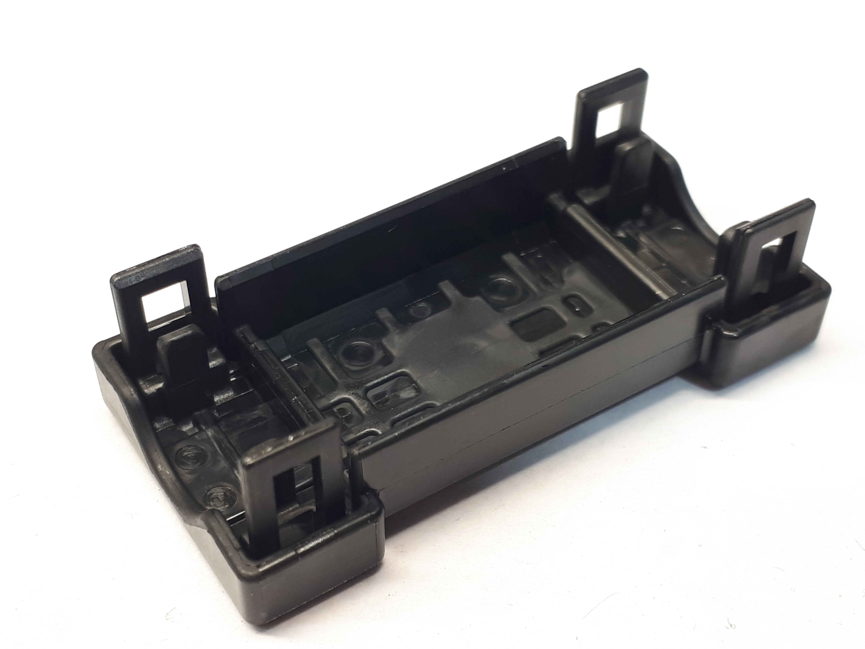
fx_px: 675
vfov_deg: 51.4
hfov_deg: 65.3
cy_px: 324
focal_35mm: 27
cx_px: 432
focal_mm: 3.6
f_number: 1.9
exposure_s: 1/33
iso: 40
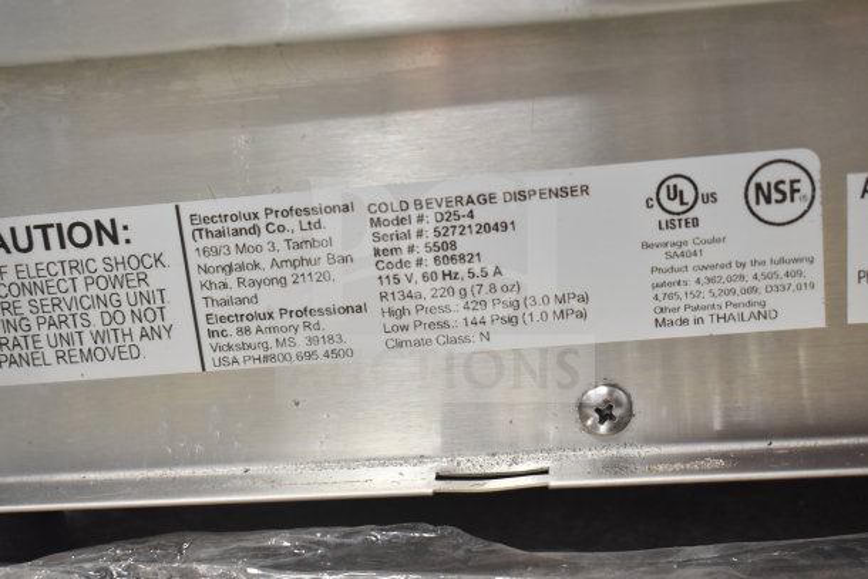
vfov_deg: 23.8
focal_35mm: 57
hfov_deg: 35.0
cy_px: 290
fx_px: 1375
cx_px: 434
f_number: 4.8
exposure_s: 1/60
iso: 1250
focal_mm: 38
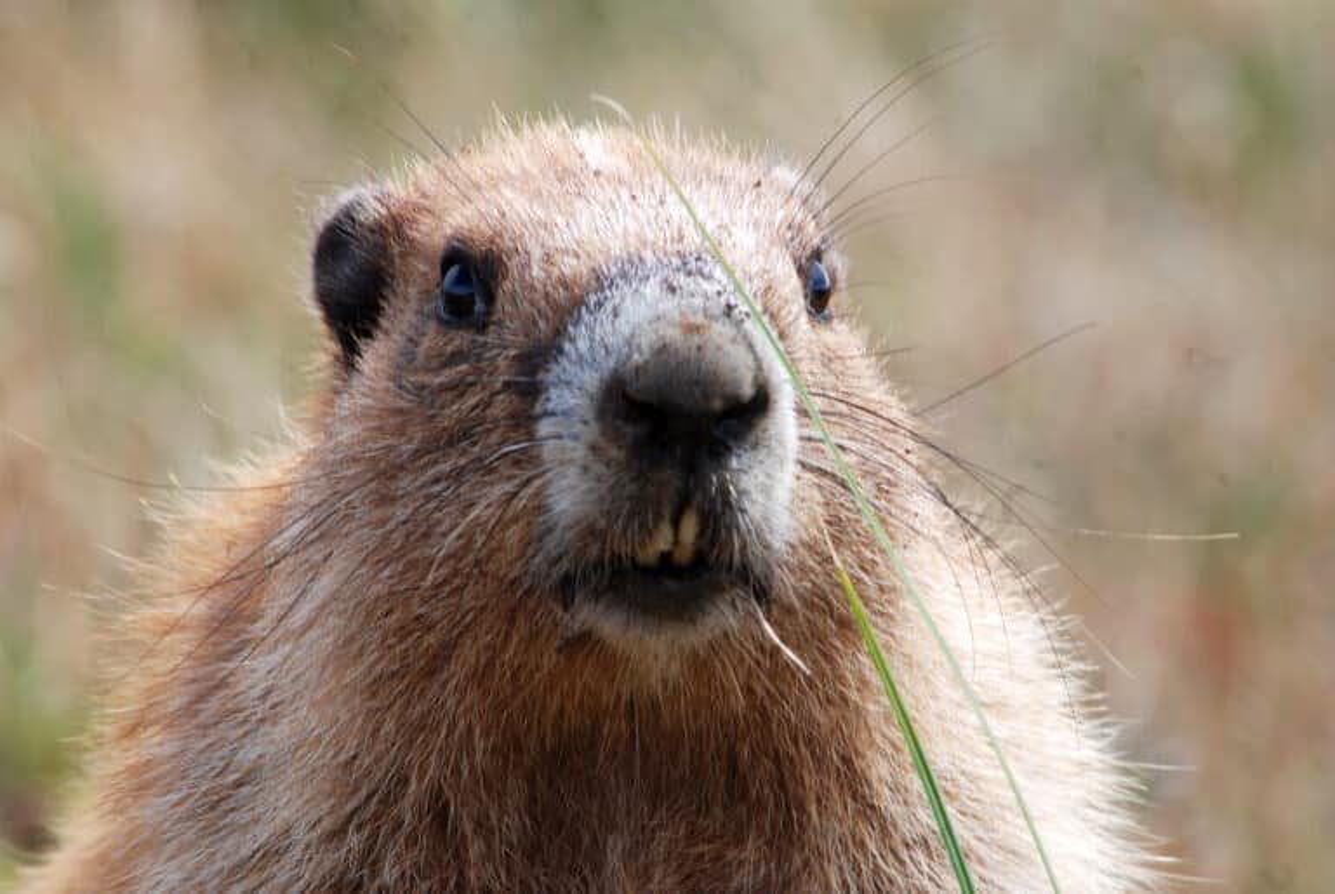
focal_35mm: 405
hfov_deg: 5.1
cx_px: 668
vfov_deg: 3.4
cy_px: 447
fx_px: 15036
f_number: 16
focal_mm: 270
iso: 125
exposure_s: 1/50
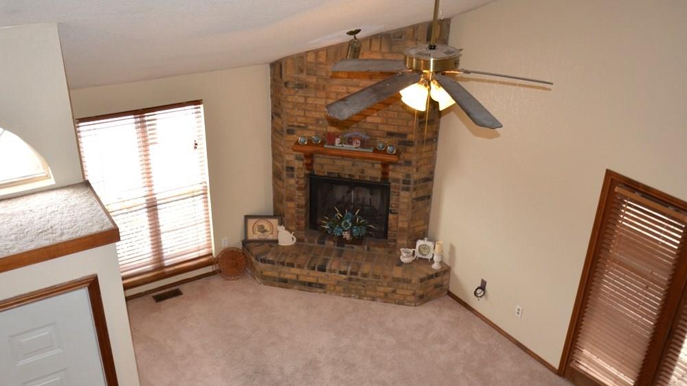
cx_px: 340
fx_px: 611
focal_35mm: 34
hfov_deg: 58.7
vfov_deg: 35.1
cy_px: 188
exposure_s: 1/100
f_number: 4.5
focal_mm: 21
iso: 400
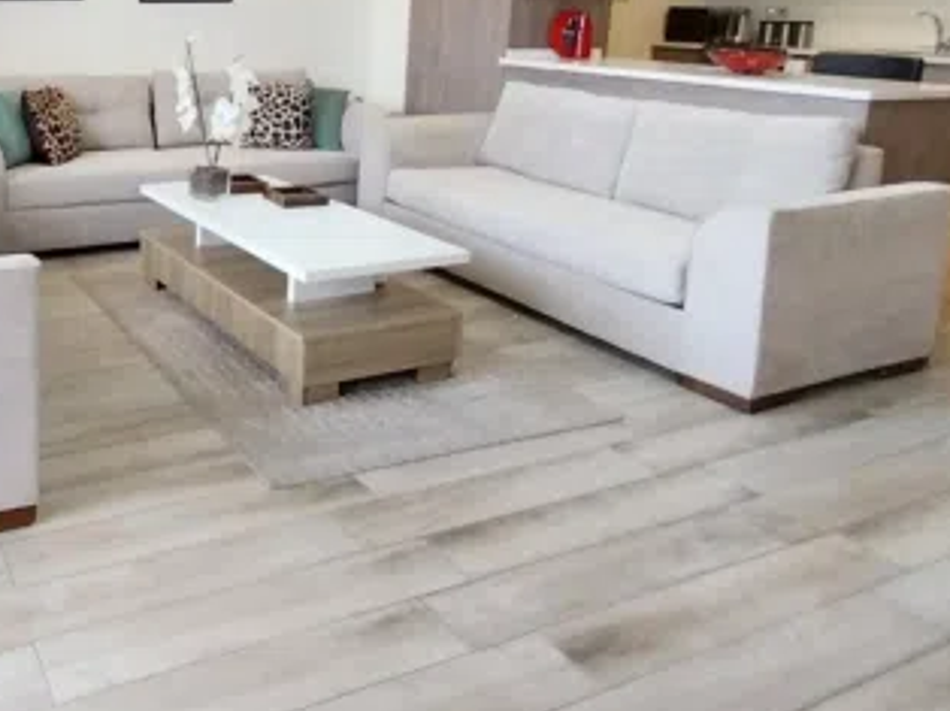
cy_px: 123
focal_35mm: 29
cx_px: 142
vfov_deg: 45.3
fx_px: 795
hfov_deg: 55.6
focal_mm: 1.3
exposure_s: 1/33
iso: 160
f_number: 2.2
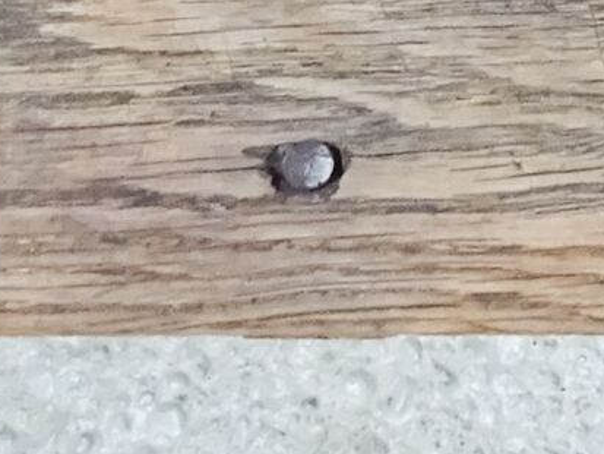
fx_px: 2705
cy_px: -482
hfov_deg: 11.1
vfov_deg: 9.0
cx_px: 1367
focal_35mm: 155
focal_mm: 4.1
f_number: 3.5
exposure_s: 1/30
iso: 500
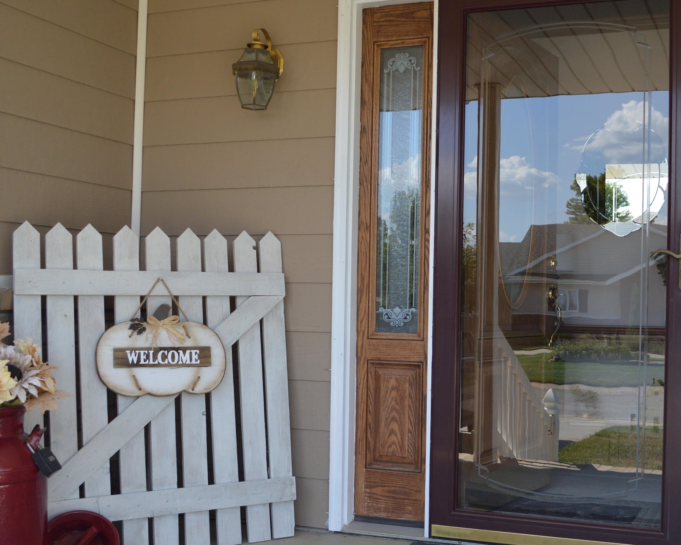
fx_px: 846
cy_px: 298
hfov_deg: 43.5
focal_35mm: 42
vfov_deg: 35.6
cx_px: 427
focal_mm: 18
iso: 400
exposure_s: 1/800
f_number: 4
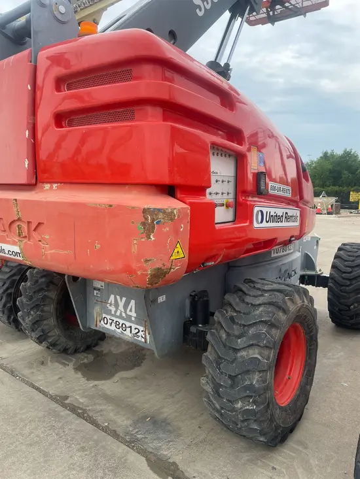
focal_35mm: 26
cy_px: 240
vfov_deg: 67.3
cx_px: 180
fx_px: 360
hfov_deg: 53.1
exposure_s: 1/725
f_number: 1.6
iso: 32
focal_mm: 4.2
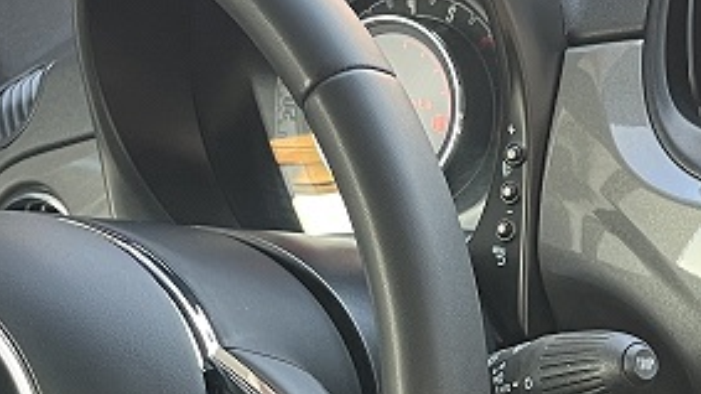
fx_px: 1877
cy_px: 493
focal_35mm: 101
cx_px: 755
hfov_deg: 20.3
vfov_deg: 11.7
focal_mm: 5.1
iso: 125
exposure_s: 1/60
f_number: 1.6
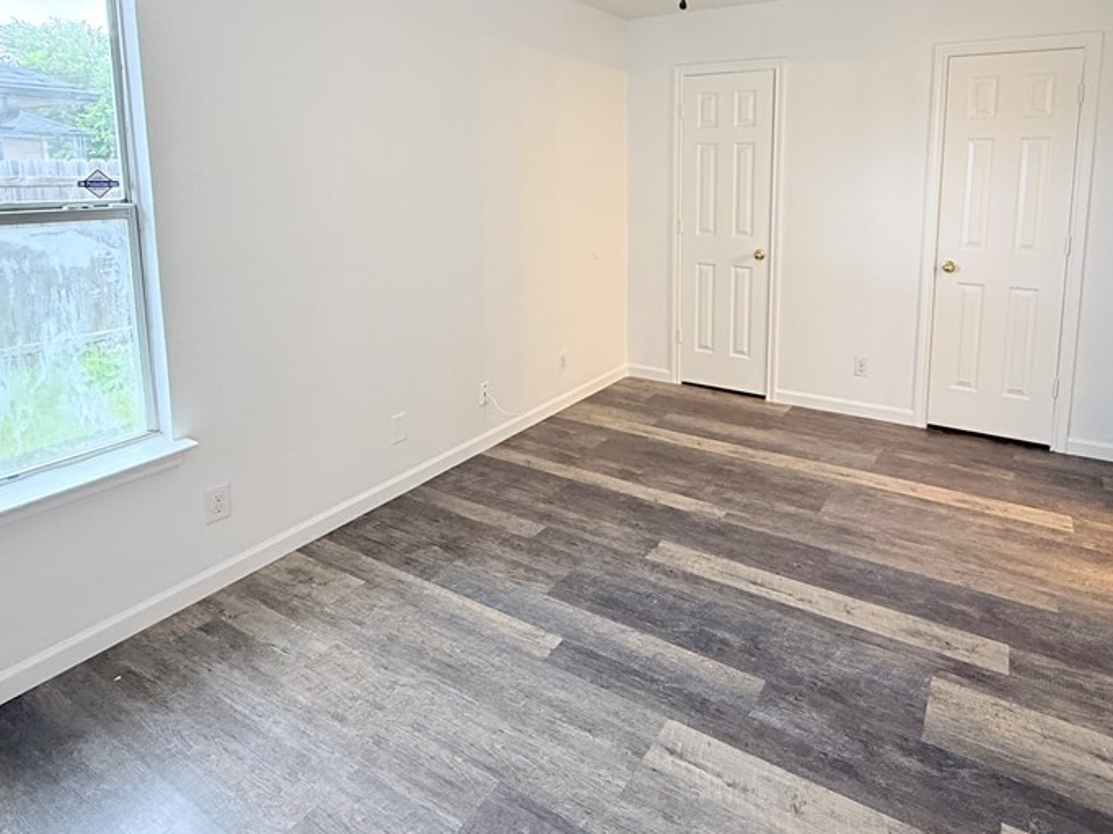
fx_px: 675
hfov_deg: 78.3
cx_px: 657
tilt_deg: -6.7
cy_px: 249
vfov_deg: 61.2
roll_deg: -0.7
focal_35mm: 21
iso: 400
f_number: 2.2
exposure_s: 1/60
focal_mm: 2.22
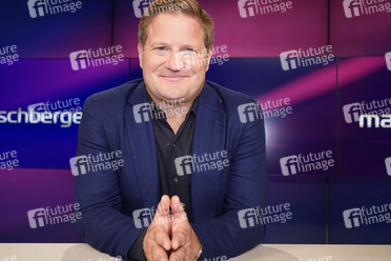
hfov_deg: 48.4
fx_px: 434
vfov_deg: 33.4
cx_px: 174
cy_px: 137
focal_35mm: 40
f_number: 5
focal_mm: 33
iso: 2000
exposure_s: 1/125
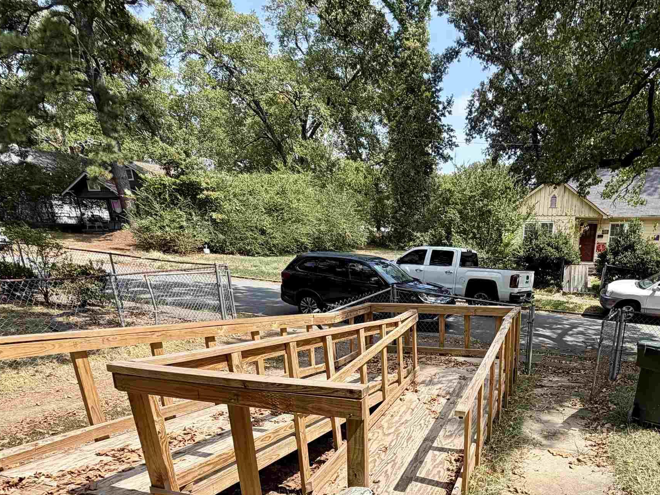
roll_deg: -0.2
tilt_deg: -20.2
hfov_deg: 67.2
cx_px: 449
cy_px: 417
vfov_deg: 50.5
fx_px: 477
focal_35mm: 25
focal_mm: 2.22
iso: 32
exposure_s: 1/770
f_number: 2.2
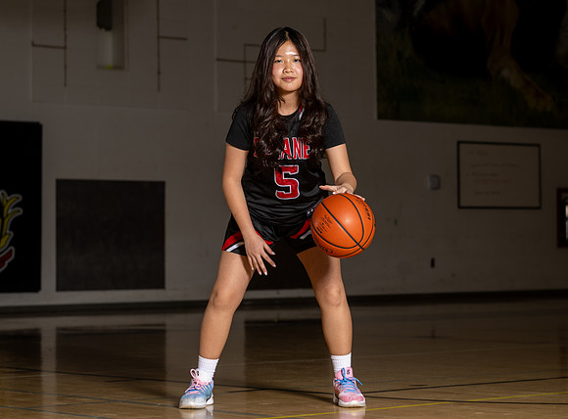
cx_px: 338
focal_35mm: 108
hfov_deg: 18.2
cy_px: 152
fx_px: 1770
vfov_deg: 13.5
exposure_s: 1/200
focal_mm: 70
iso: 80
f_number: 4.5
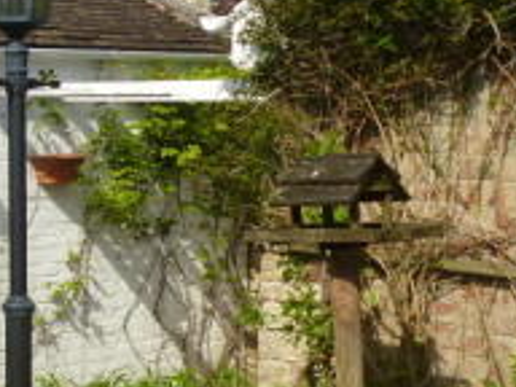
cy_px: 181
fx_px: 1088
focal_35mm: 73
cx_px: -128
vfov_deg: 20.2
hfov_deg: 23.9
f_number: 4
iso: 100
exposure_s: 1/1000
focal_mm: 4.3
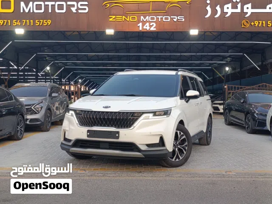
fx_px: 361
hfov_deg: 41.2
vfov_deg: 31.5
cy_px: 102
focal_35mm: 46
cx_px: 136
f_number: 1.65
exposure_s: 1/100
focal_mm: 6.11
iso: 82
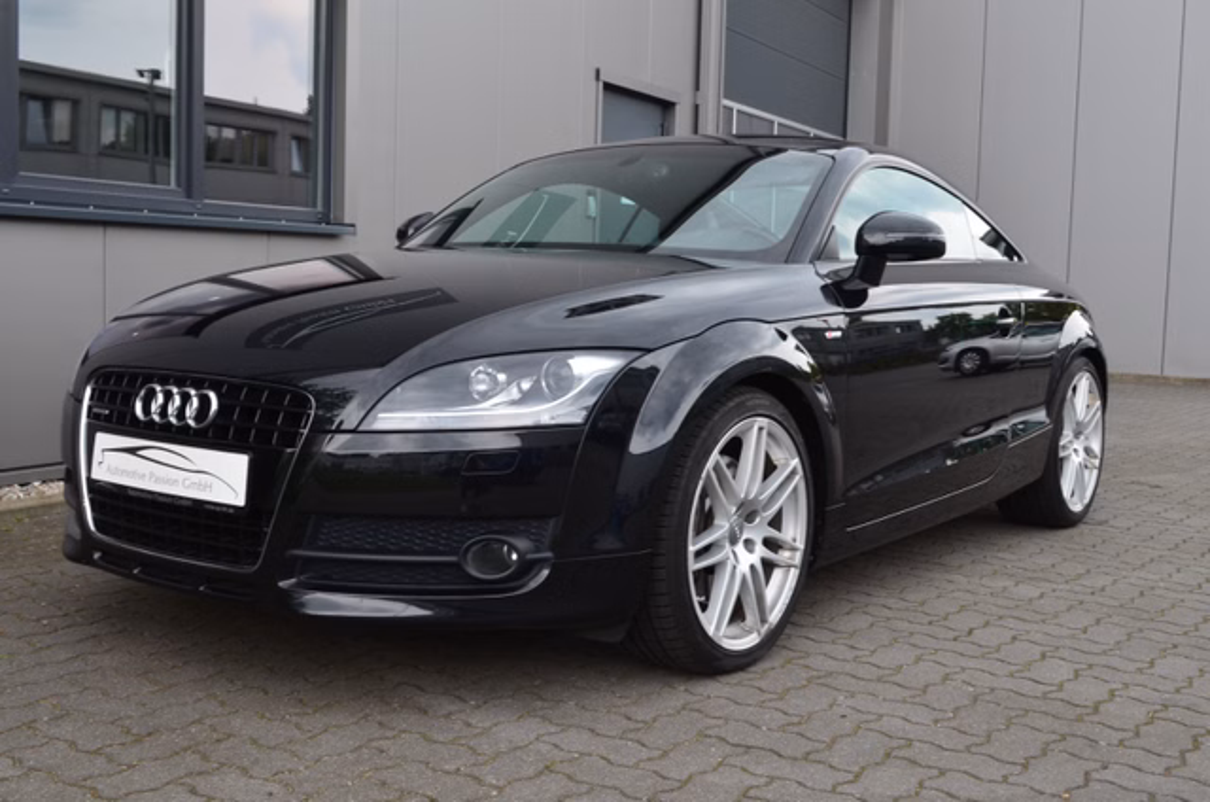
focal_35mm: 39
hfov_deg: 49.6
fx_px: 1308
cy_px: 401
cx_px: 605
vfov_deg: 34.1
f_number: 10
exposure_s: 1/60
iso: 400
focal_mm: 26
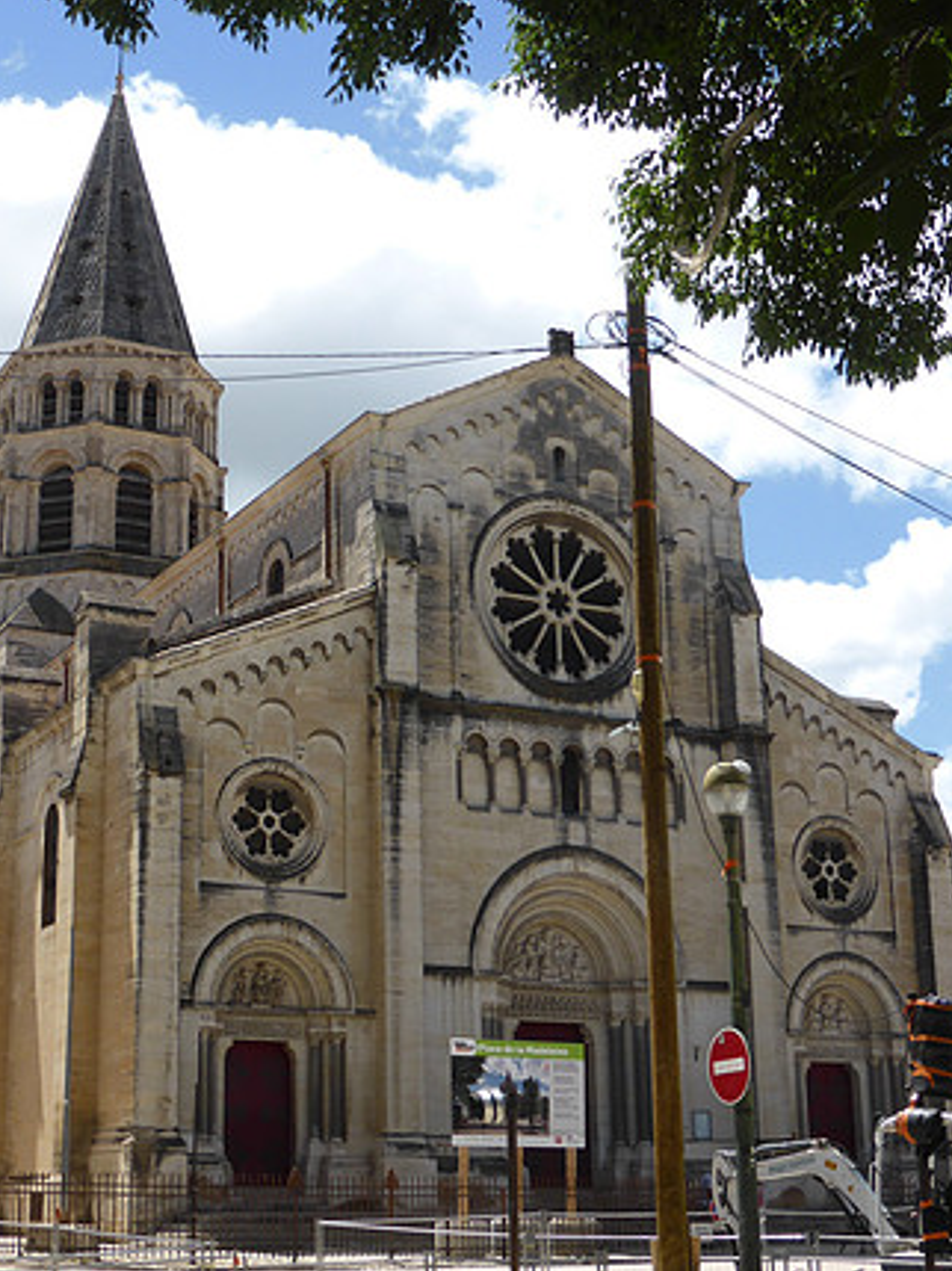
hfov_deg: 26.8
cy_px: 631
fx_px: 1982
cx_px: 287
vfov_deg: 35.6
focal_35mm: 54
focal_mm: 6.9
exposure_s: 1/1000
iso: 100
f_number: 3.9
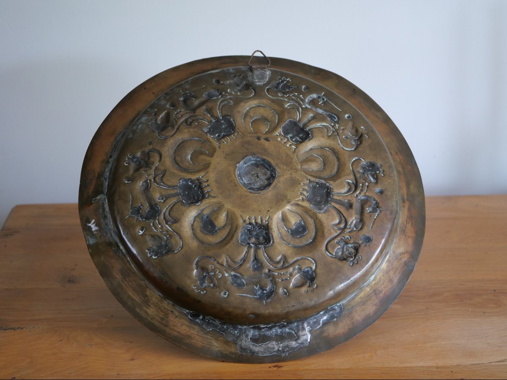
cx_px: 254
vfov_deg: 24.4
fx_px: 879
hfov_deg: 32.2
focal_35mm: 60
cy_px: 190
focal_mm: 30
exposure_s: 1/60
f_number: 2.8
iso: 800
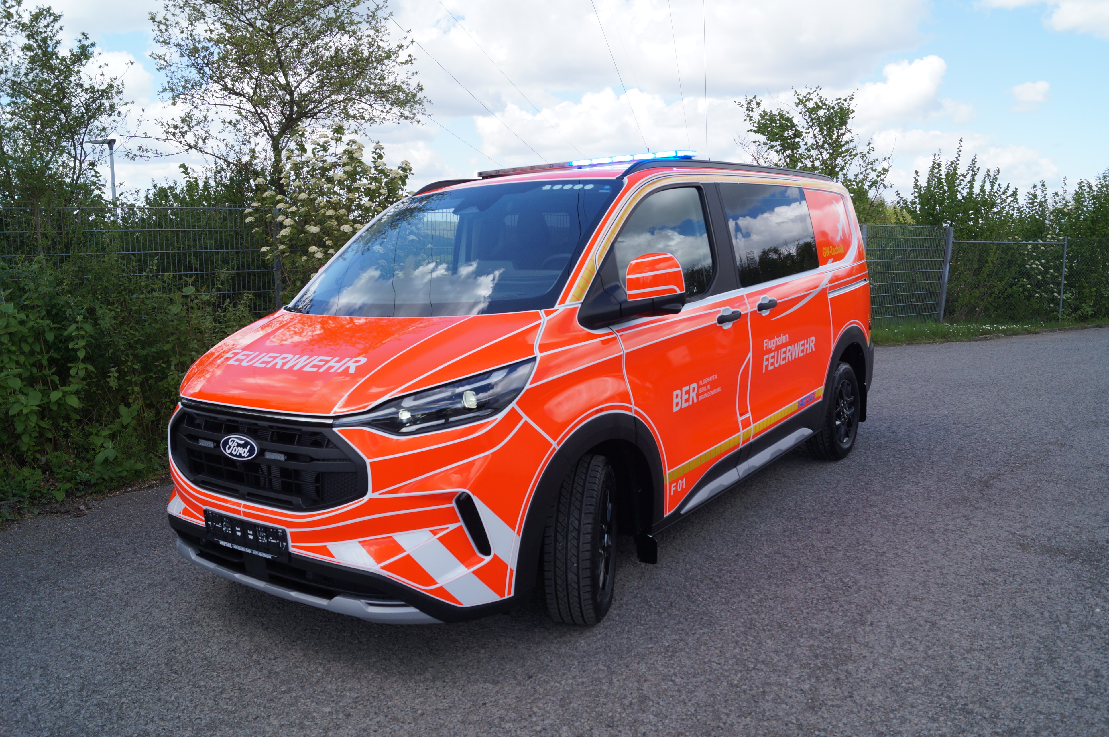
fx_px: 831
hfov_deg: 67.4
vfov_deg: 47.9
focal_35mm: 27
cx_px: 554
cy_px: 368
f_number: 7.1
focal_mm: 18
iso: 100
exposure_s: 1/200
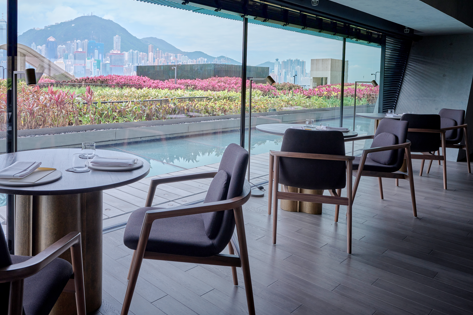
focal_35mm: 28
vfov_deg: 45.3
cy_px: 92
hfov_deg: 63.5
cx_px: 151
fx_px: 368
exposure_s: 1/60
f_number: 8
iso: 100
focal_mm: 19
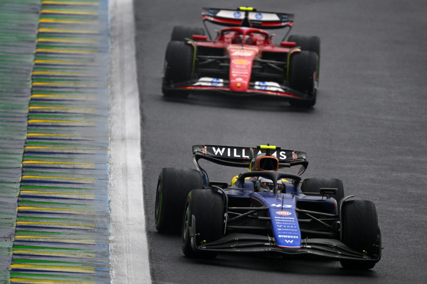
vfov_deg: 1.5
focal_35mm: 900
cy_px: 142
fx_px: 10671
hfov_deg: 2.3
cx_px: 214
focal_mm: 600
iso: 200
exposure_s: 1/1000
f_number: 4
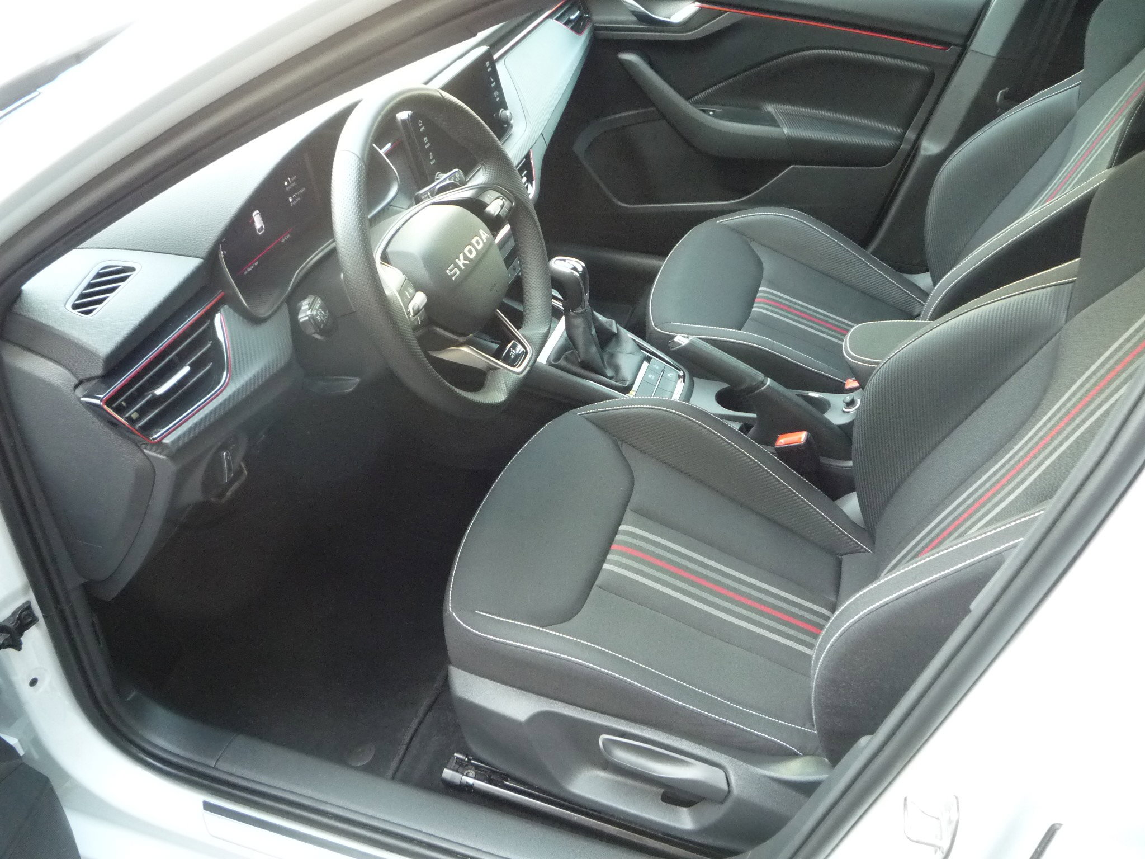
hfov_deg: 60.0
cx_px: 572
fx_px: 992
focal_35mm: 30
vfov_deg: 46.8
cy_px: 430
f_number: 3.3
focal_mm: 5.2
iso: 320
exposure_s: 1/30
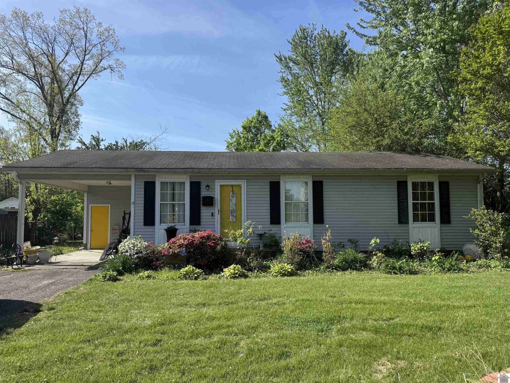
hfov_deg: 71.6
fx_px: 354
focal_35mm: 24
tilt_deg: +3.5
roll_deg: +0.5
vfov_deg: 56.8
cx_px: 255
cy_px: 192
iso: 80
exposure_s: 1/3597
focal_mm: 6.76
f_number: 1.78
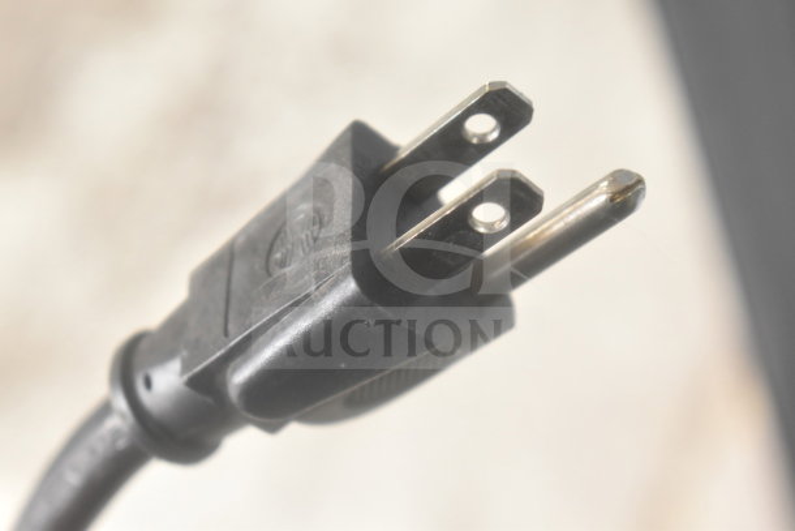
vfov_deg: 16.6
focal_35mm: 82
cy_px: 266
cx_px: 398
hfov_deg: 24.6
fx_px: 1822
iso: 1400
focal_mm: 55
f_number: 5.6
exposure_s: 1/100
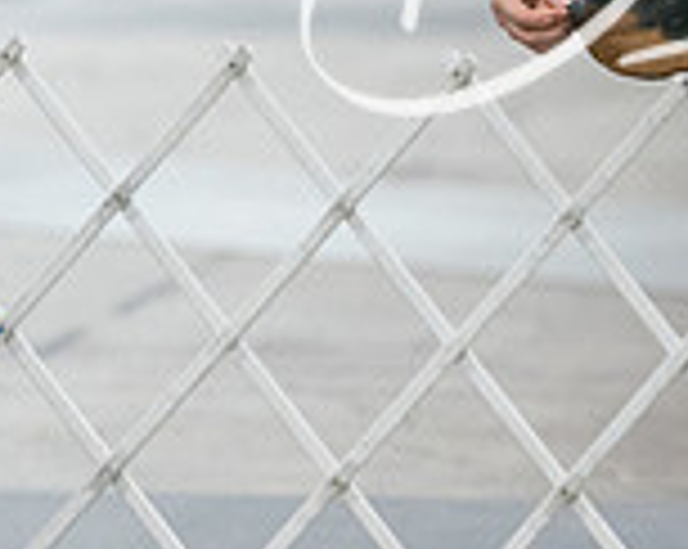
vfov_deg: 2.2
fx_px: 14337
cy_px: 196
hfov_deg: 2.7
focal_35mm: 705
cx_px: 953
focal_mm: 198
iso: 6400
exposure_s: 1/320
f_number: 2.8
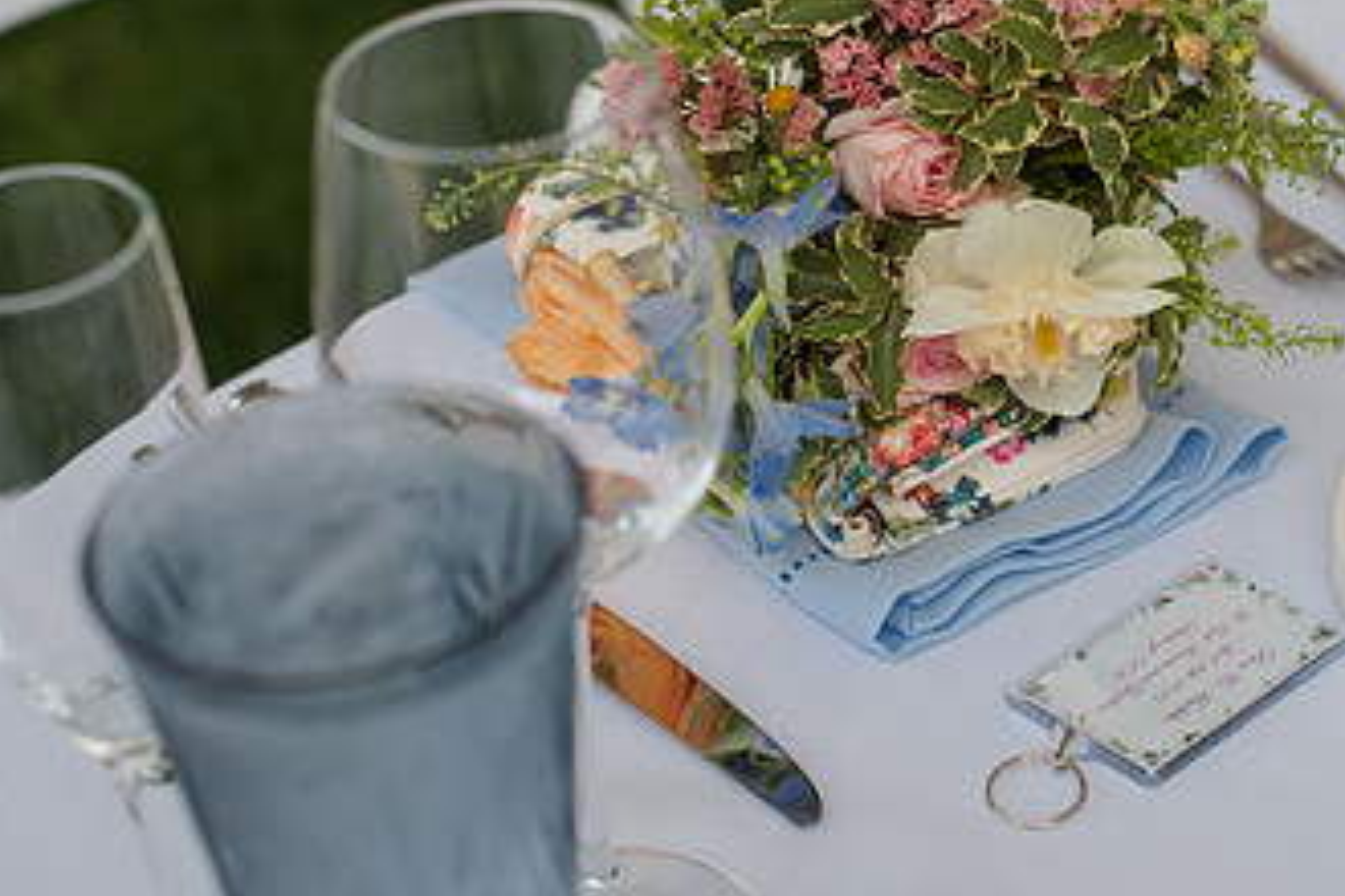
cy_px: 222
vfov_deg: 15.5
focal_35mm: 88
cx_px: 1035
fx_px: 3288
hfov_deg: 22.9
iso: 140
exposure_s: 1/250
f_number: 3.5
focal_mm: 50
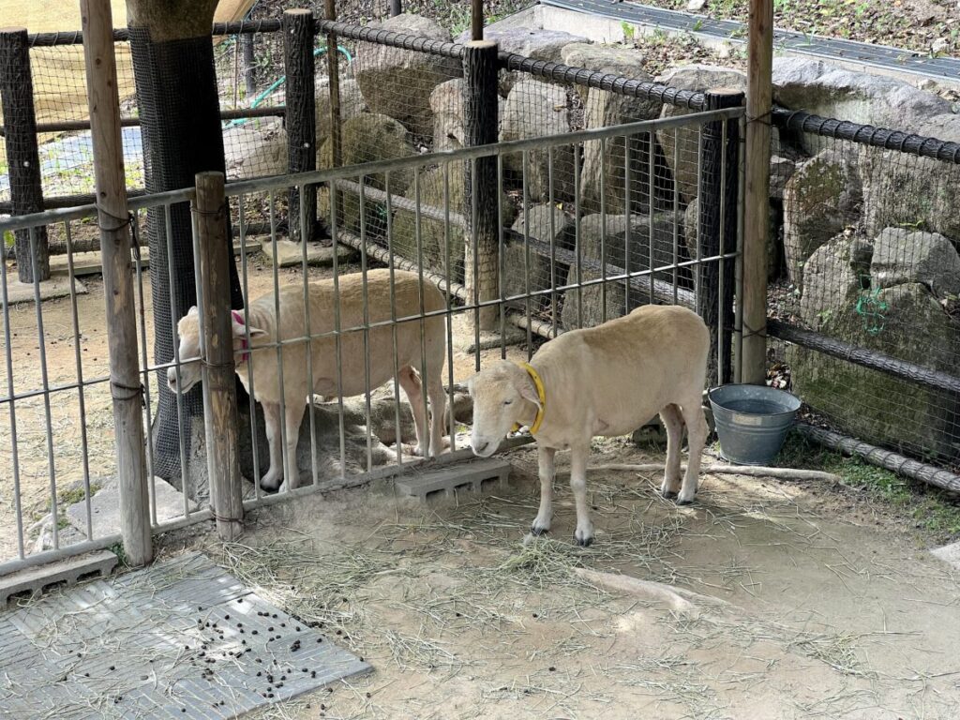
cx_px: 480
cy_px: 360
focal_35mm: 77
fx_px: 2135
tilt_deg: -19.4
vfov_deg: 19.1
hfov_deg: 25.3
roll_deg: +0.6
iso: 80
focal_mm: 9
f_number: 2.8
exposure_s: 1/99
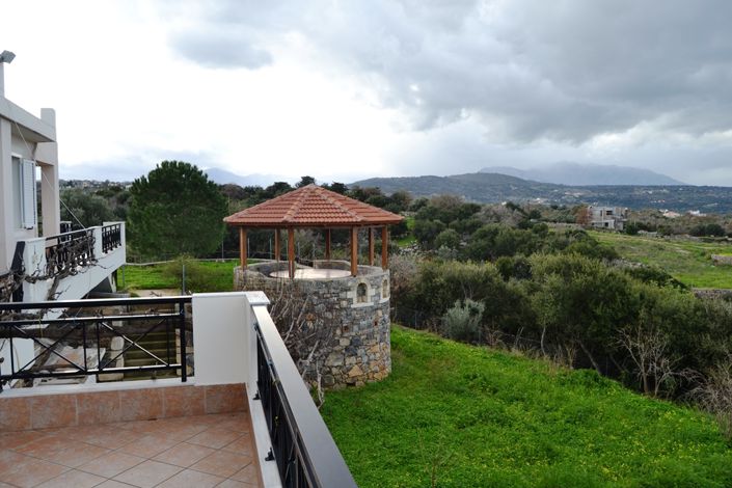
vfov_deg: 47.9
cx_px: 366
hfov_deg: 67.4
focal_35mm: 27
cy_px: 244
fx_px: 549
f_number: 5.6
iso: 100
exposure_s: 1/125
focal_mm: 18
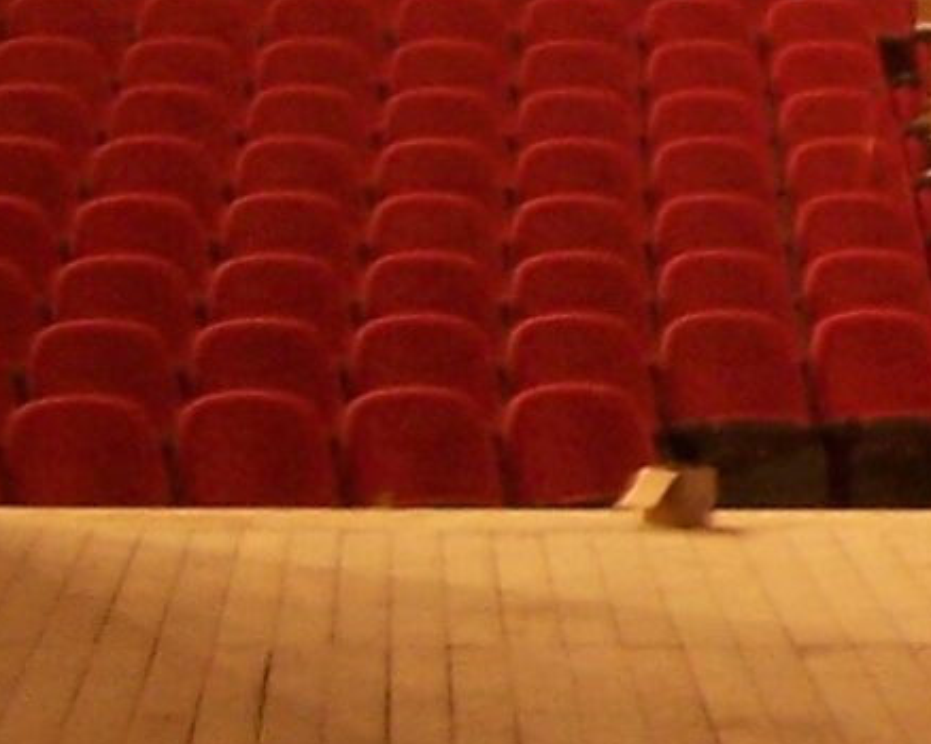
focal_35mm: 217
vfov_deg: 7.0
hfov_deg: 8.4
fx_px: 5977
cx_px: 1964
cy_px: -366
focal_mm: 6.3
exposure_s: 1/8
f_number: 2.8
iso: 140
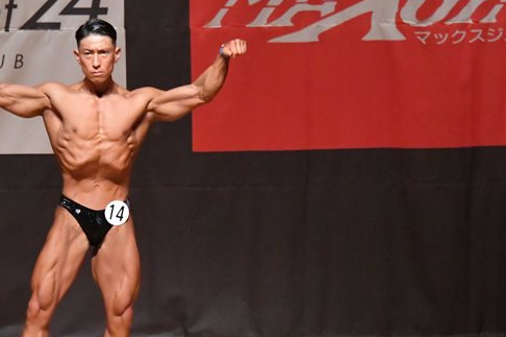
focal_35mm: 383
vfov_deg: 3.6
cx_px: 163
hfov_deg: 5.4
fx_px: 5378
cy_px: 244
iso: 12800
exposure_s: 1/400
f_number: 5.6
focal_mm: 160
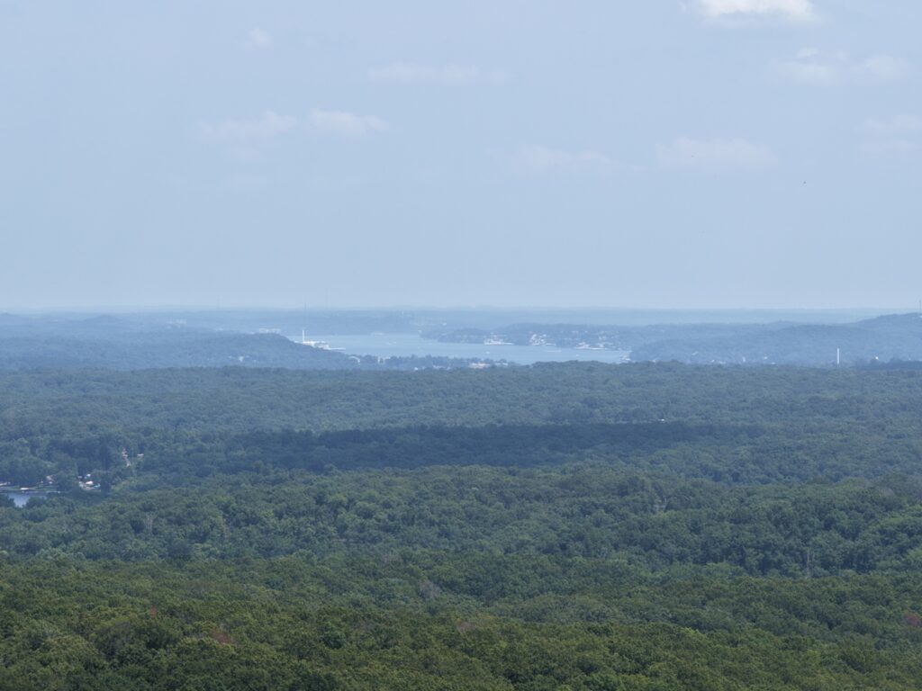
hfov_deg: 11.8
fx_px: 4475
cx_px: 461
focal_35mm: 168
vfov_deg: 8.8
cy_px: 346
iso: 125
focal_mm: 40
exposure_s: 1/1250
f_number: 2.8
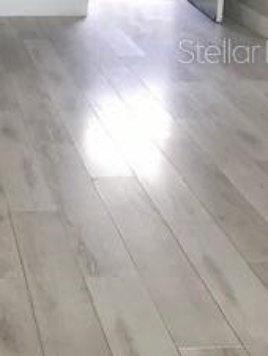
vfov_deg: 23.3
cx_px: -52
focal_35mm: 82
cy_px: 50
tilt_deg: -12.0
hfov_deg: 17.2
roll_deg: +1.6
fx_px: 845
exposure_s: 1/30
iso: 25
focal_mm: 4.15
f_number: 2.2
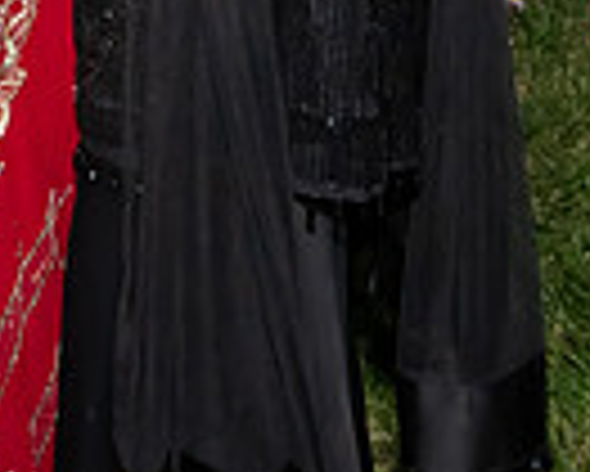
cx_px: -395
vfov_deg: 10.7
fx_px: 2272
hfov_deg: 13.6
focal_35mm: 130
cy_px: -523
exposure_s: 1/250
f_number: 9
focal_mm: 17
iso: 640
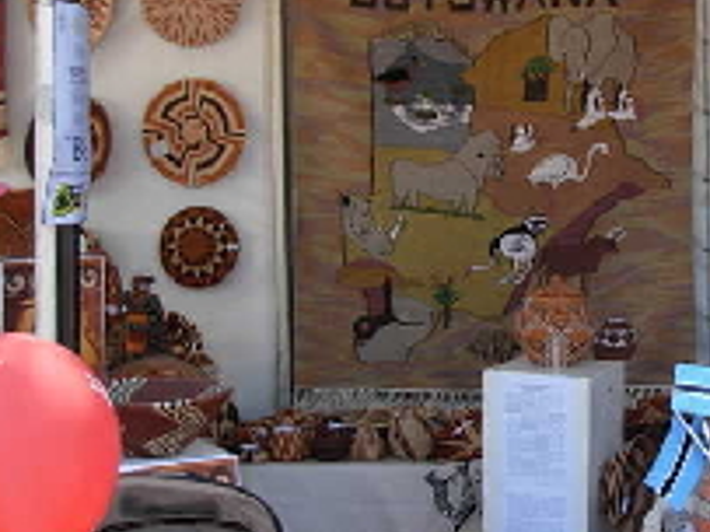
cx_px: 574
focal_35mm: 90
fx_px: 1845
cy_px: 203
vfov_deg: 16.4
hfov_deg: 21.5
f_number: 2.9
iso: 79
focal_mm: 6.3
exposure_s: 1/186
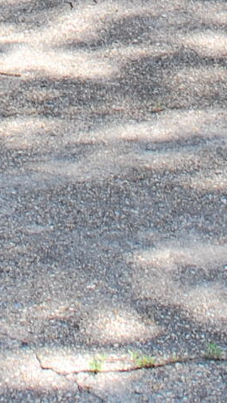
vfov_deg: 11.3
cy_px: -411
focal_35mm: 171
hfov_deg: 7.1
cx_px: 11
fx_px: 1830
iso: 110
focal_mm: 18
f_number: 5.6
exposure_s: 1/125
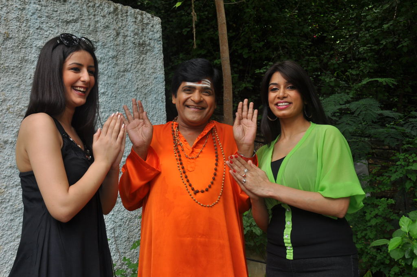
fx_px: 555
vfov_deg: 28.0
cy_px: 138
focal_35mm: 48
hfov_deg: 41.2
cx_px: 208
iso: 250
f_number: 9
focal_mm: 32
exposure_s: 1/160
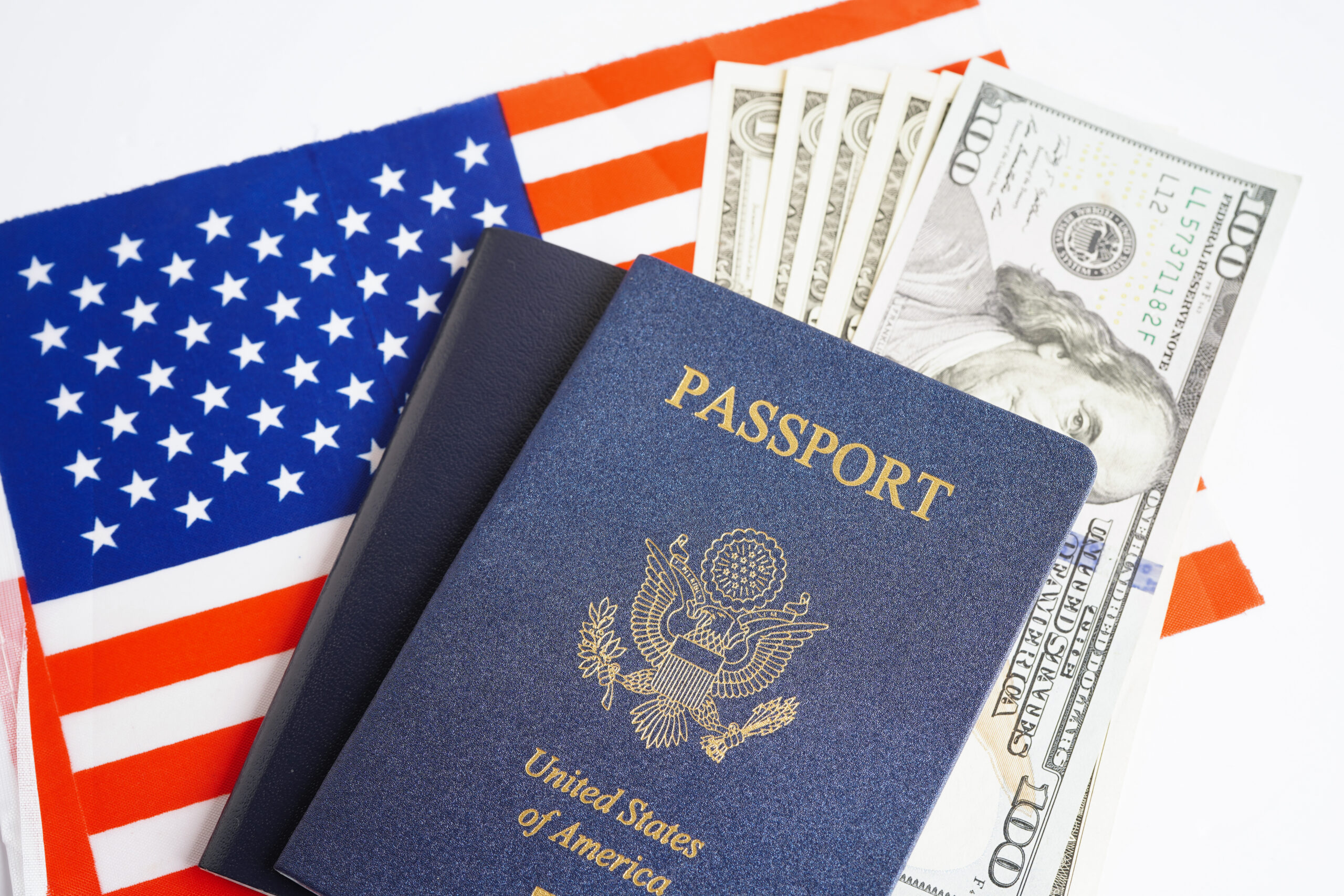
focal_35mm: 50
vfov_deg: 27.0
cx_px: 672
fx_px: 1867
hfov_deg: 39.6
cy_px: 448
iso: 100
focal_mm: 50
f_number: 8
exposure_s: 1/80
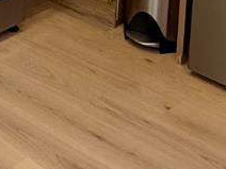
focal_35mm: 99
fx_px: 646
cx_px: -170
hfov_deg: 16.8
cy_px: -229
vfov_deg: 12.1
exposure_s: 1/120
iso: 125
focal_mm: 2.22
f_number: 2.2
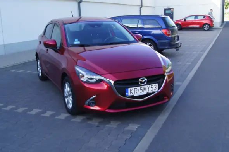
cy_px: 73
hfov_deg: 49.6
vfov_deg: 34.1
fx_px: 248
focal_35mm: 39
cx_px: 112
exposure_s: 1/50
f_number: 7.1
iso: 100
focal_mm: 24
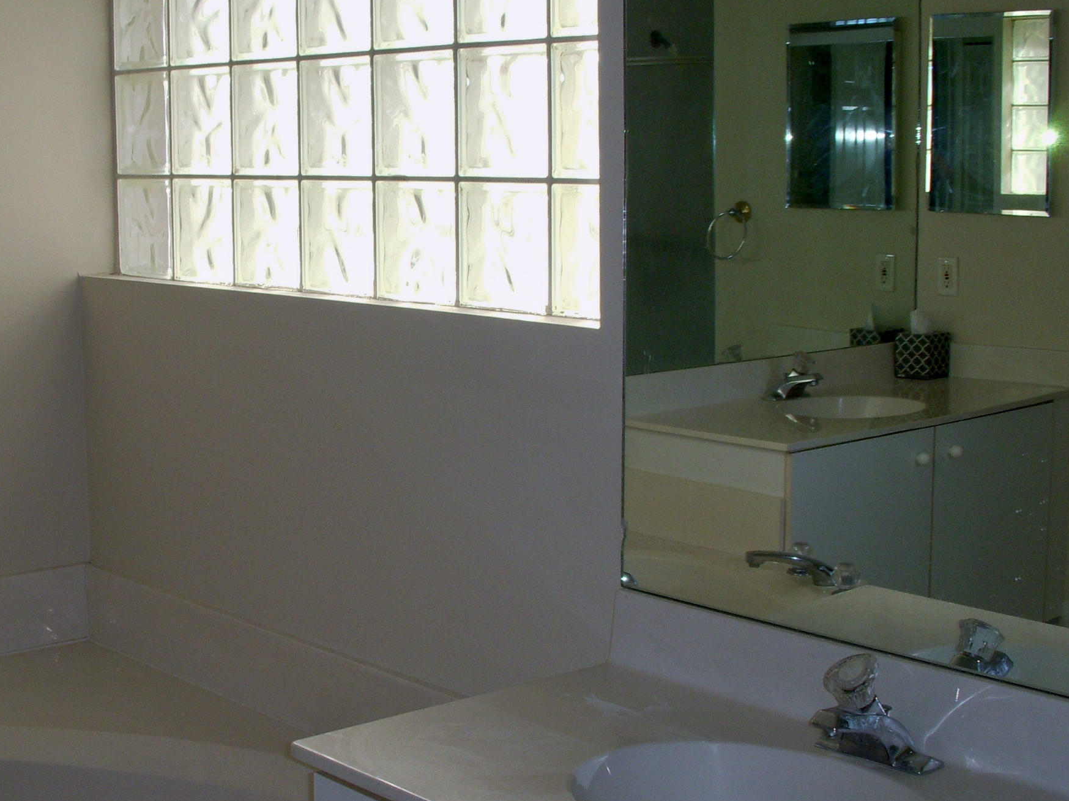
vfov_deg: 25.2
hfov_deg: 33.1
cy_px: 413
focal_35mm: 58
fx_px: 1791
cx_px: 409
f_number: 3.3
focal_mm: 6.3
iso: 100
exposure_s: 1/500
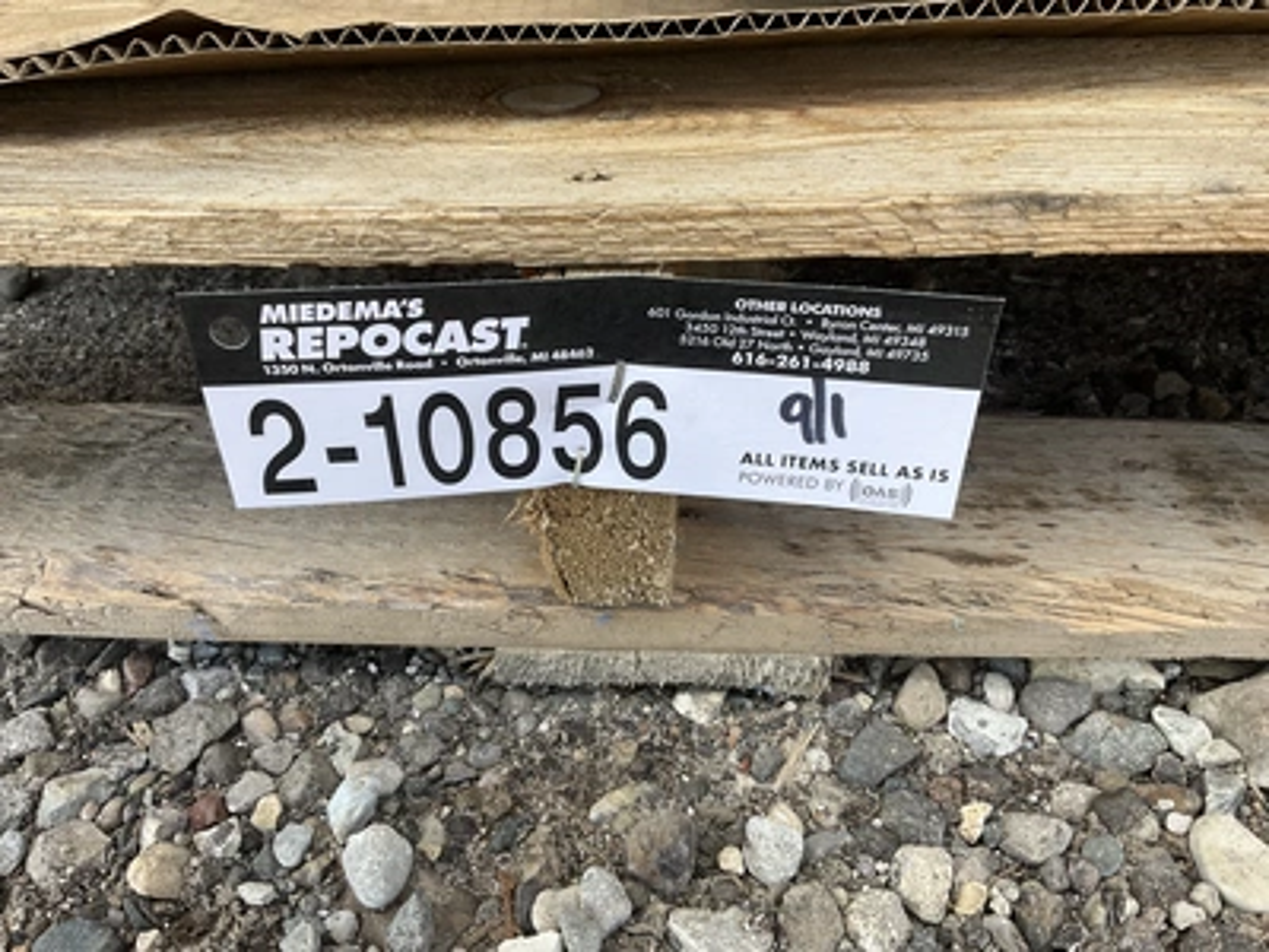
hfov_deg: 61.7
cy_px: 476
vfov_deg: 48.2
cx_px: 634
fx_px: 1063
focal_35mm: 29
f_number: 1.8
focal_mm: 3
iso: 25
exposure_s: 1/389
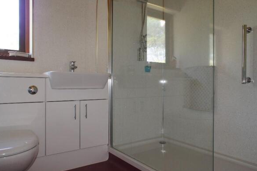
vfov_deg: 47.9
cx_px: 134
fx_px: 193
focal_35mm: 27
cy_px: 88
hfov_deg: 67.4
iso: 640
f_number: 4
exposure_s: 1/60
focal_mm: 16
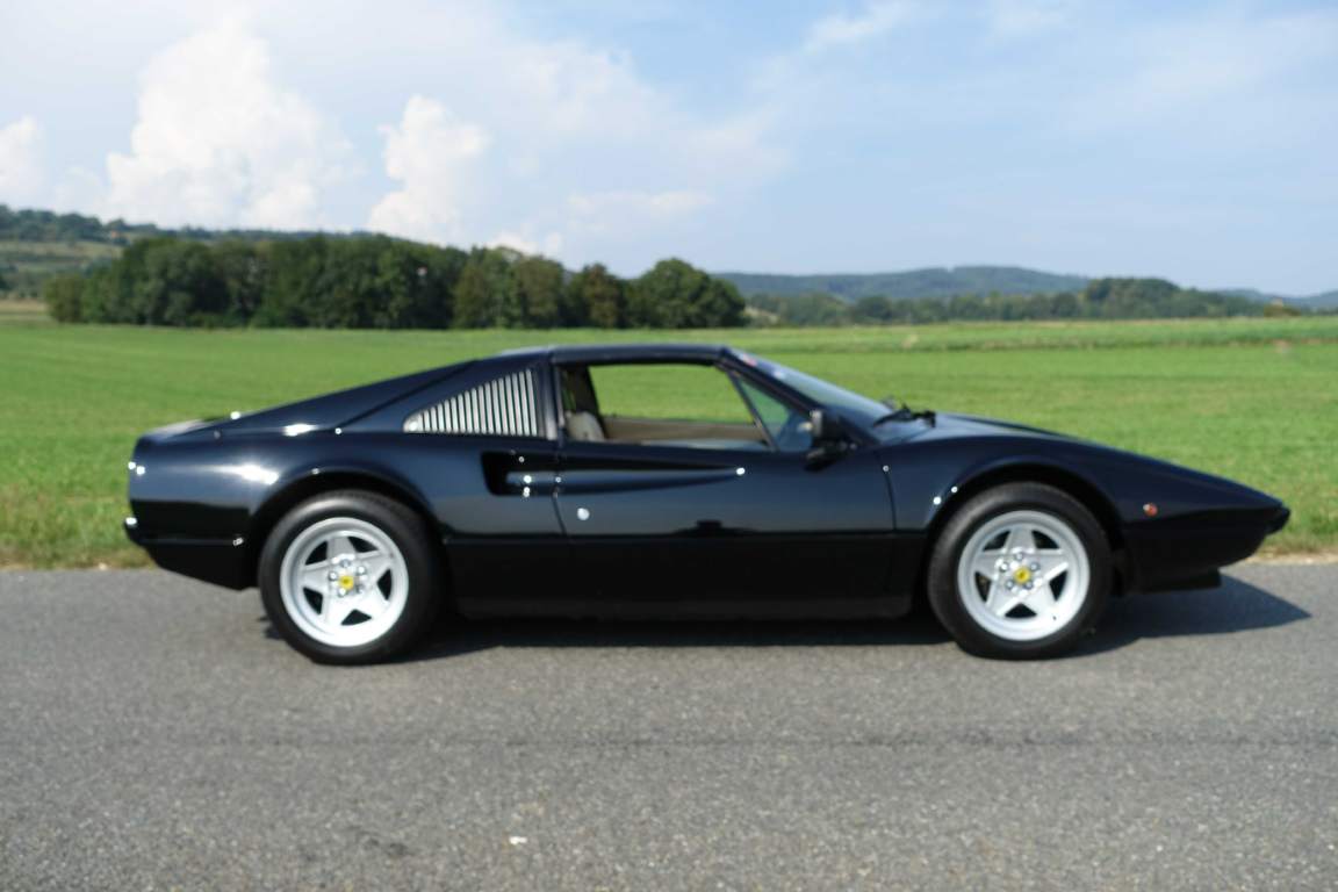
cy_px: 446
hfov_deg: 54.4
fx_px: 1301
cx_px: 669
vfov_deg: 37.9
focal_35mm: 35
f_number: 4
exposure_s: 1/125
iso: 125
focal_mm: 12.99
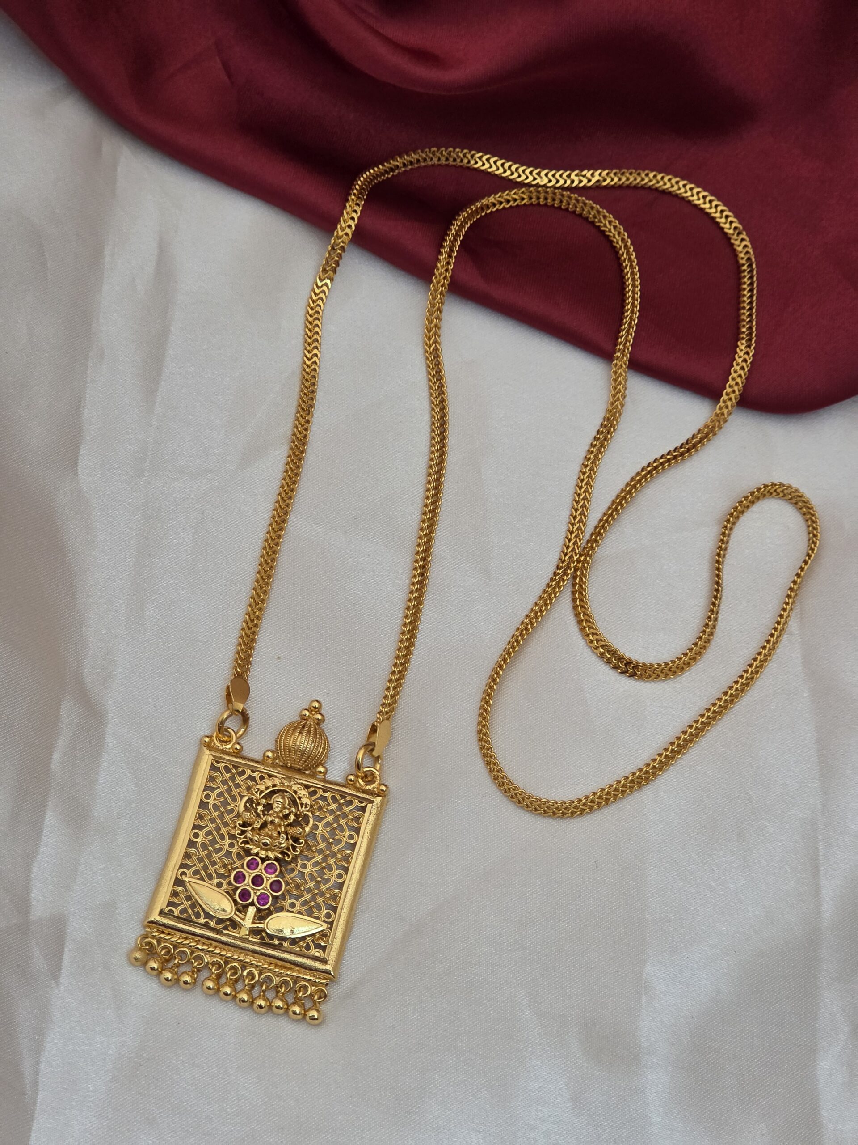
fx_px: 2280
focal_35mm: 69
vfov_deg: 28.2
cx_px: 429
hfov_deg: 21.3
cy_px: 572
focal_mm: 7
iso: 250
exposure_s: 1/100
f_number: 2.4
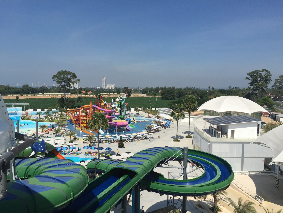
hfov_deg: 61.7
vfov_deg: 48.2
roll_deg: -2.4
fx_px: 237
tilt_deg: -3.7
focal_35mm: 29
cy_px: 106
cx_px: 142
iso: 32
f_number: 2.2
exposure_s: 1/3968
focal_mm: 4.15
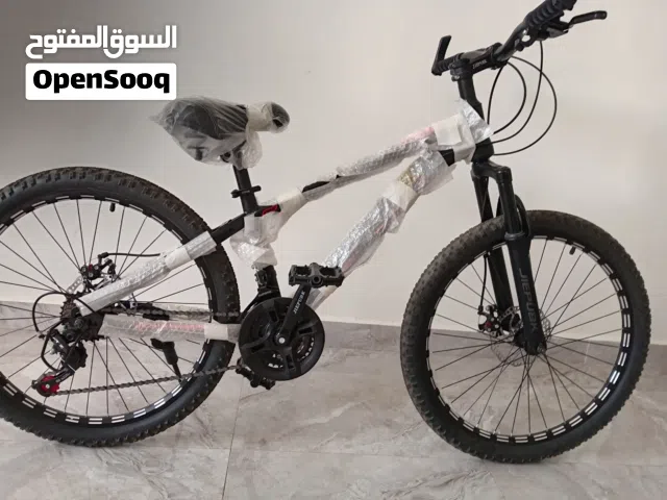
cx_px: 334
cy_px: 250
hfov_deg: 65.3
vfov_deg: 51.4
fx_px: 520
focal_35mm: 27
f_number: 1.8
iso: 770
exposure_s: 1/25
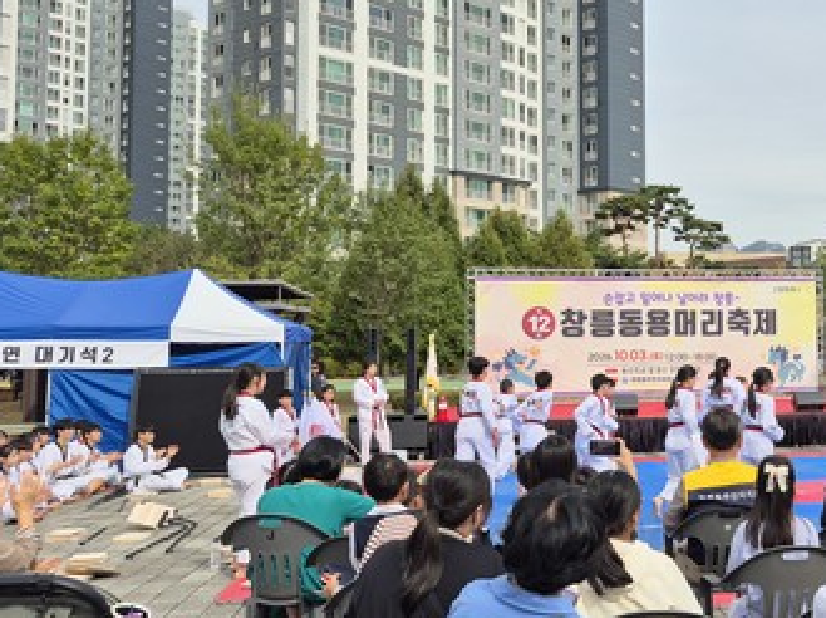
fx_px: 1001
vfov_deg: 34.2
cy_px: 259
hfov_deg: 41.5
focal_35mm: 42
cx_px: 733
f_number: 1.8
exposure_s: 1/1512
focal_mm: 5.4
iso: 25
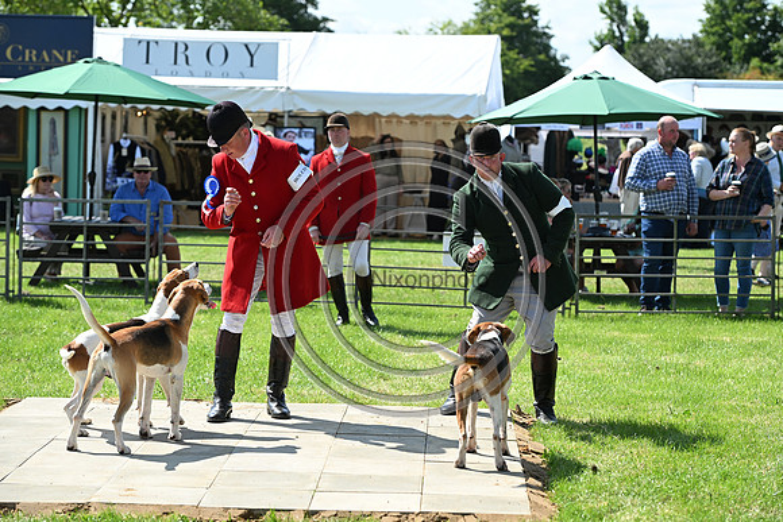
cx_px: 392
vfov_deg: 13.0
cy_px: 261
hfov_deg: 19.5
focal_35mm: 105
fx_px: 2284
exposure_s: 1/1250
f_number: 4.5
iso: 280
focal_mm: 105
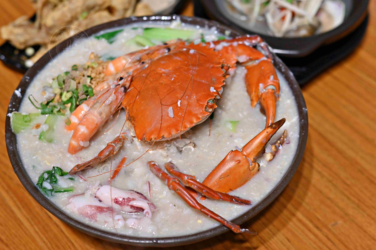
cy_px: 125
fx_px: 783
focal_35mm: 75
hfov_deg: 27.0
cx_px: 188
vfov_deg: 18.2
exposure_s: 1/200
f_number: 3.2
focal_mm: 50
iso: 1000
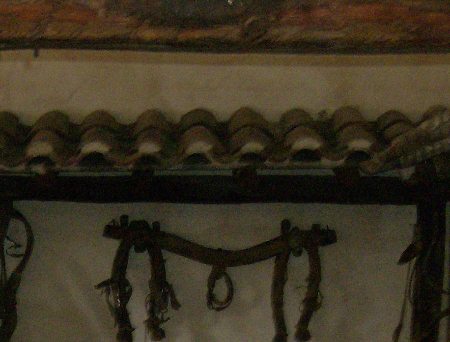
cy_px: 456
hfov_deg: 17.6
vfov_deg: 13.1
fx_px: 1437
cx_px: 62
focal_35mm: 110
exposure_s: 1/60
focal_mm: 6
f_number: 2.8
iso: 200
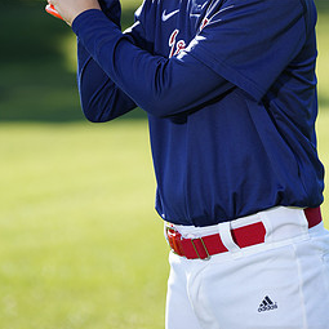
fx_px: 3473
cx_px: 238
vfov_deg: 5.4
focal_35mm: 323
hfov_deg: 5.4
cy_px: -41
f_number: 5
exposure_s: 1/250
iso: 100
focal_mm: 167
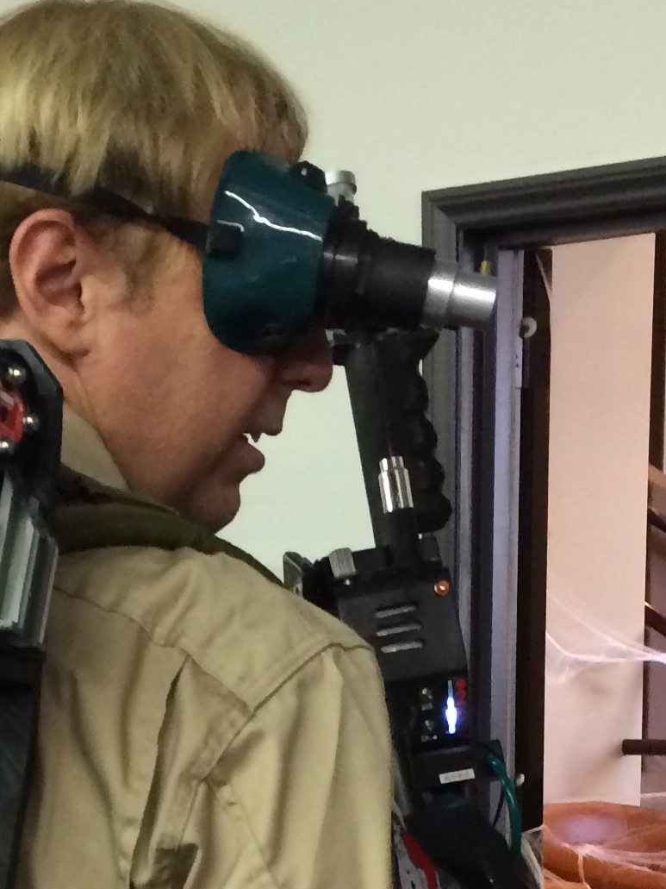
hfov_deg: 15.4
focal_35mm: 95
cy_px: 1102
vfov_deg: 19.3
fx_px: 2438
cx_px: 76
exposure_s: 1/30
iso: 200
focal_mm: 4.12
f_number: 2.2
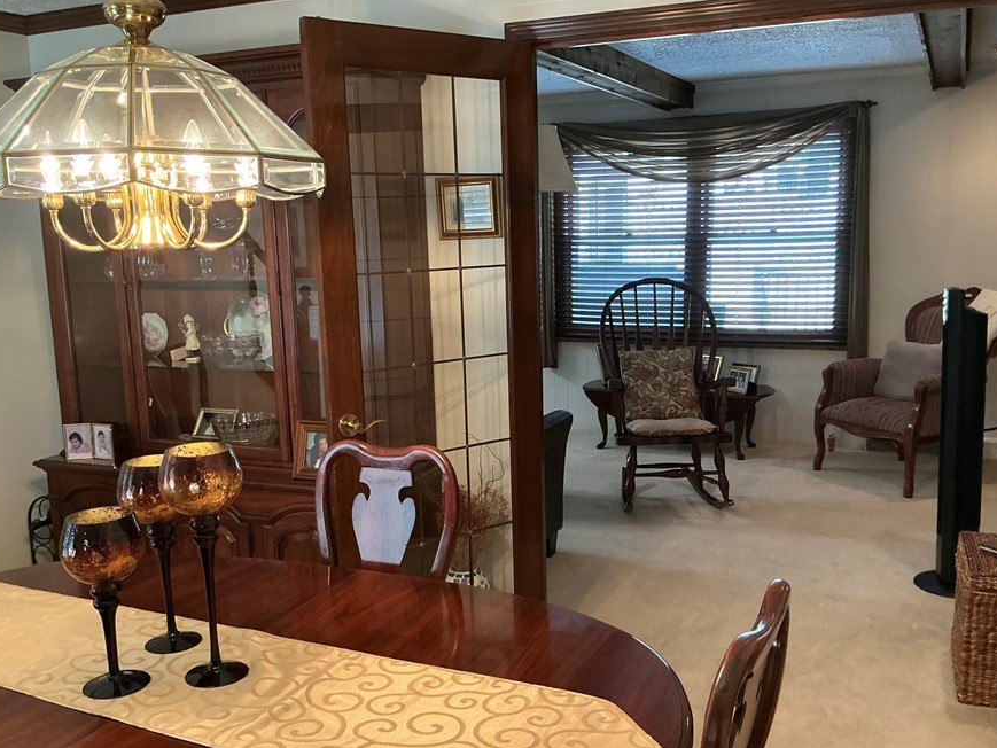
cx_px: 517
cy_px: 402
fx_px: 951
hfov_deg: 55.3
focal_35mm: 33
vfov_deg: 42.9
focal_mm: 3
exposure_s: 1/60
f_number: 1.8
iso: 200
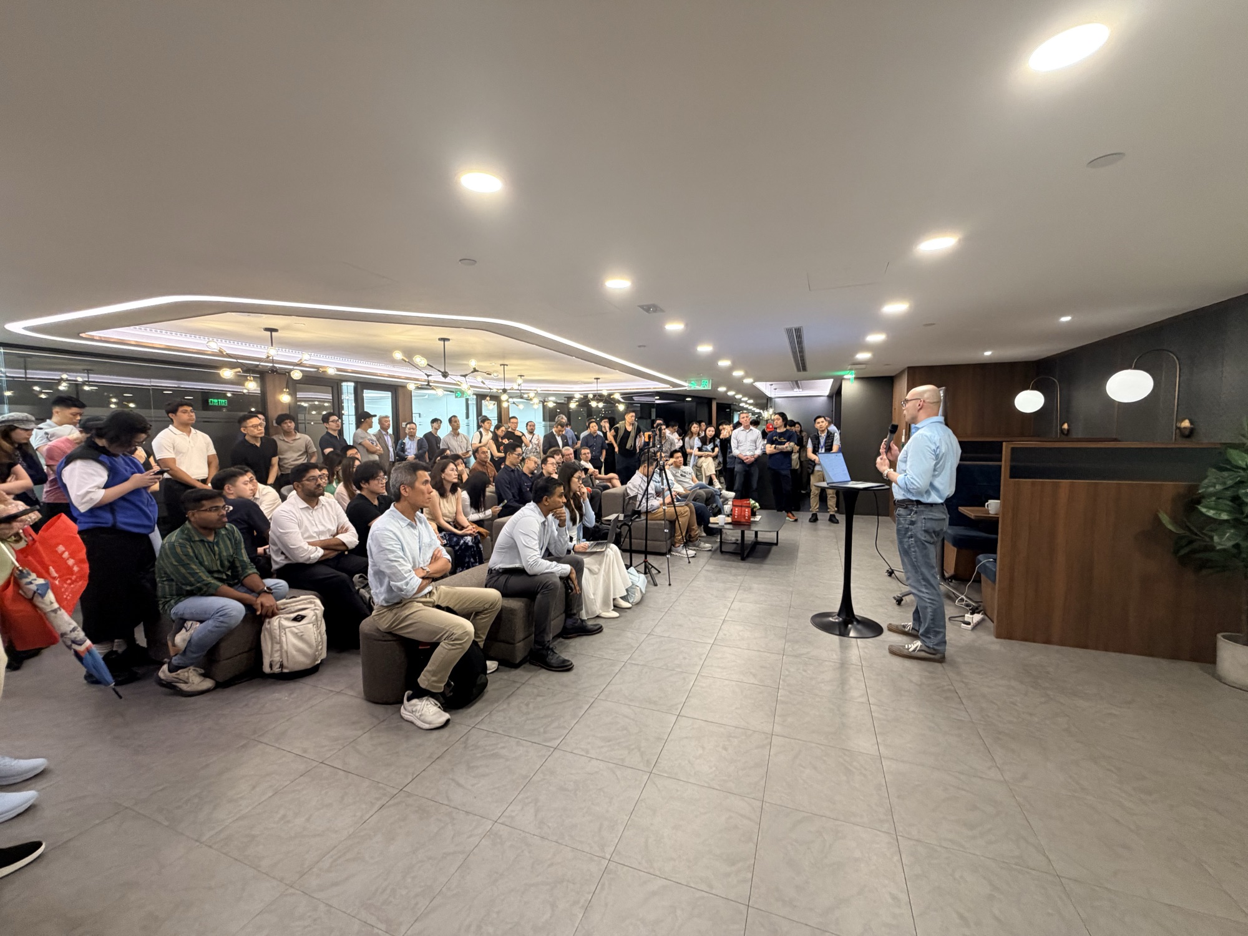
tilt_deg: -3.8
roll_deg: +0.5
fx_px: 505
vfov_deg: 85.7
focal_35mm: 14
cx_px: 624
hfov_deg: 102.1
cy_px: 468
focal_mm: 2.22
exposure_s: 1/50
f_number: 2.2
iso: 200
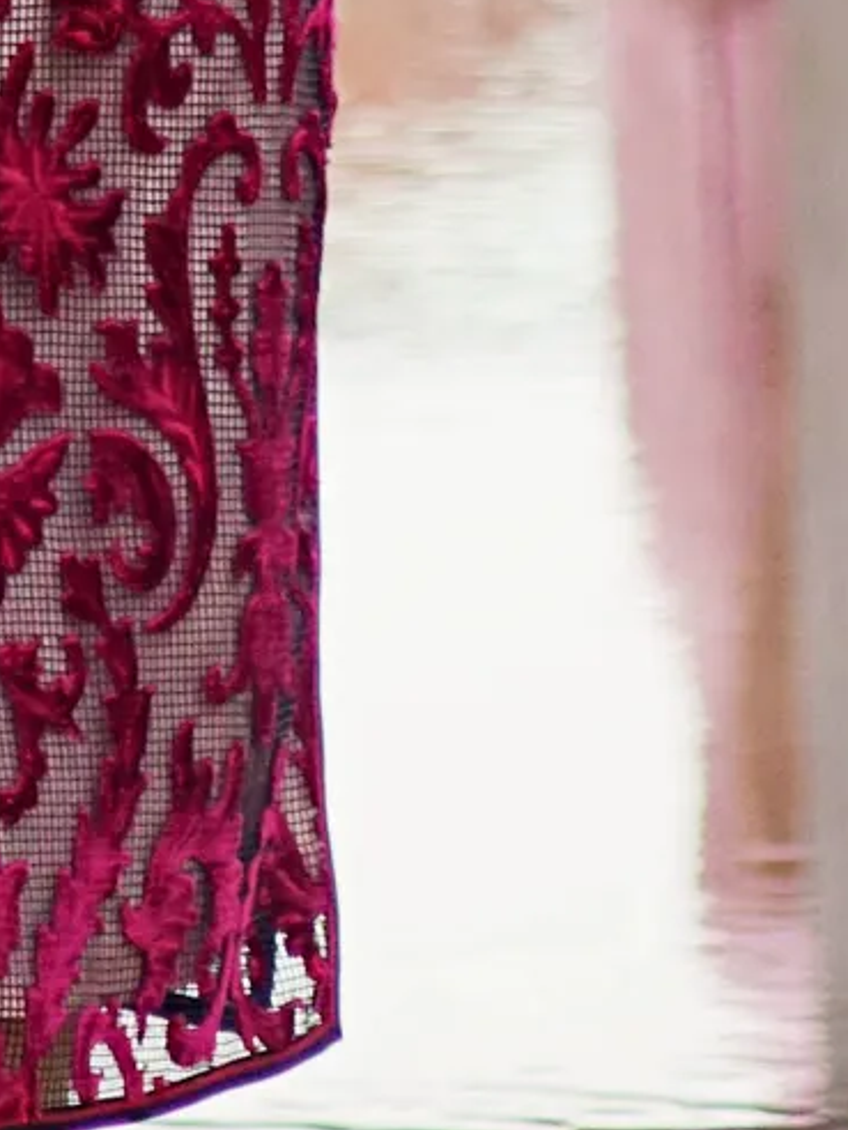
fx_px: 28776
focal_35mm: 881
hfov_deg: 1.7
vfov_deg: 2.2
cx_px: -60
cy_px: -1208
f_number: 2.8
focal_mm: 68.83
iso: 160
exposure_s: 1/200
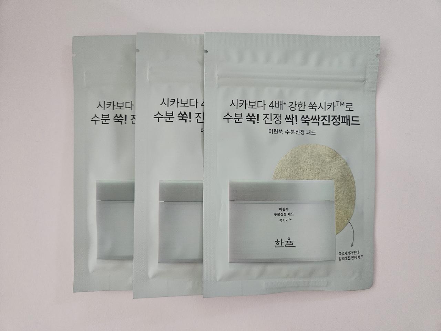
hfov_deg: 73.9
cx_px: 220
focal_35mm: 23
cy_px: 166
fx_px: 293
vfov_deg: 58.9
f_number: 1.8
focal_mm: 5.4
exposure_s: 1/40
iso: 640
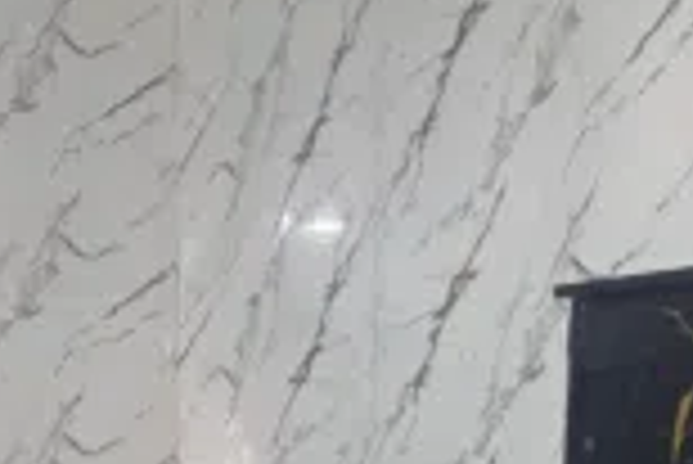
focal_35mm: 73
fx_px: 1407
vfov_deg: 17.2
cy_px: 655
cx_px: 288
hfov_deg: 27.6
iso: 613
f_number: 1.8
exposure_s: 1/25
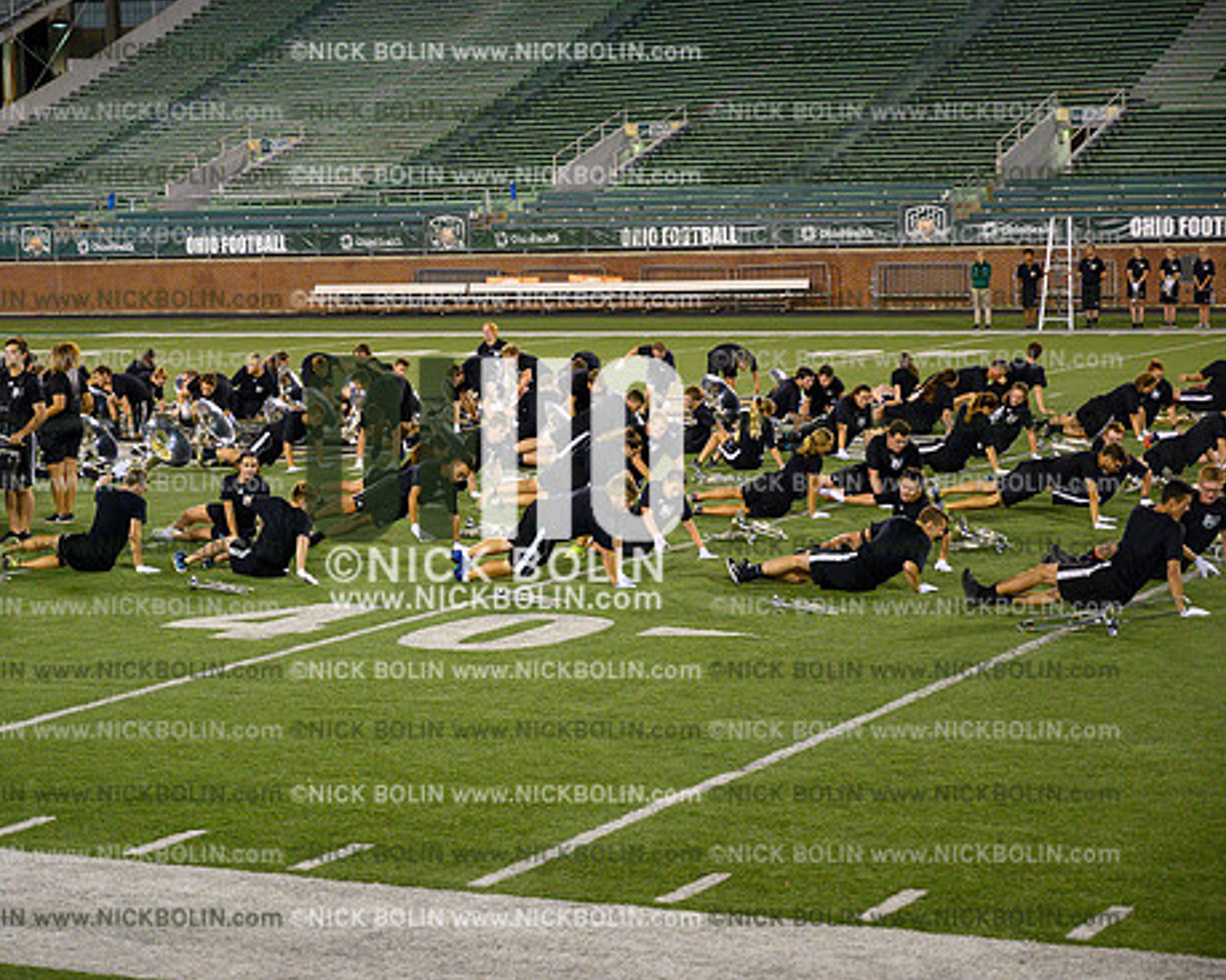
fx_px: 3011
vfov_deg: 18.5
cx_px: 494
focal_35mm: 83
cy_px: 483
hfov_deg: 23.0
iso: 4000
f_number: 4
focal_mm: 70
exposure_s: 1/1000
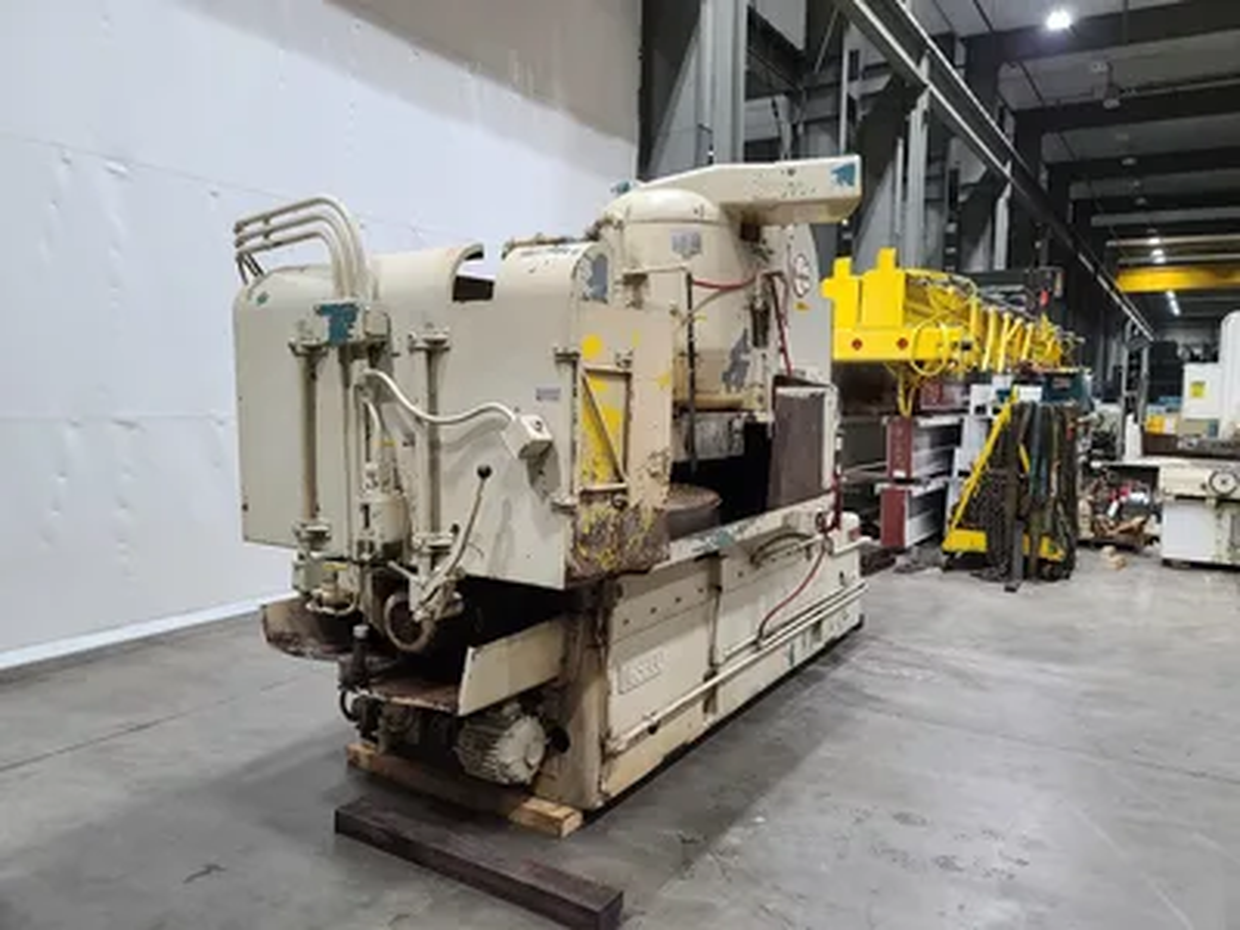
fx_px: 896
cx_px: 620
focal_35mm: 25
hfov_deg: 69.4
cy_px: 465
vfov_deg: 54.9
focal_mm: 7
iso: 250
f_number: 1.8
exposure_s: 1/39
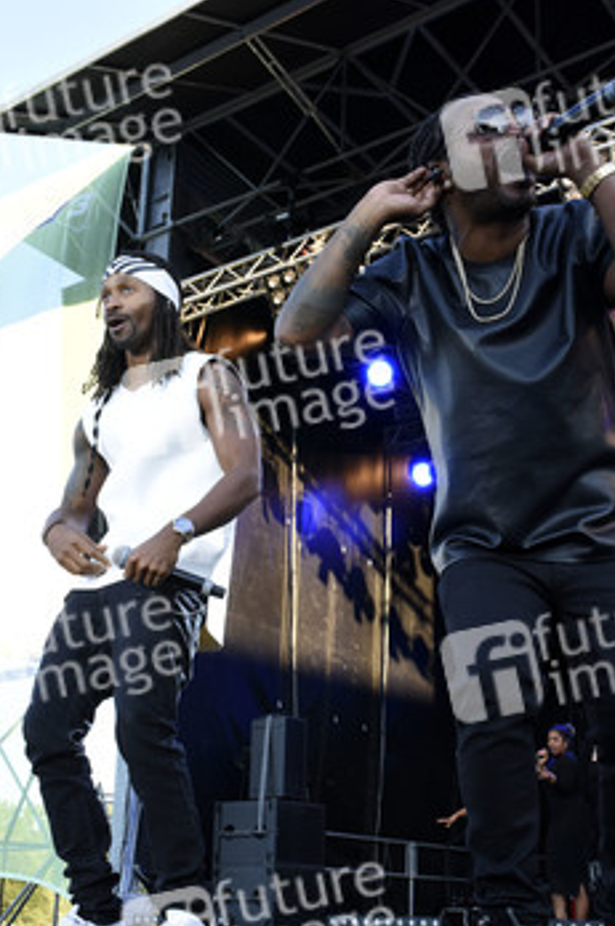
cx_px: 335
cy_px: 527
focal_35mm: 47
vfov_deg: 42.2
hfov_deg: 28.8
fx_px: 1197
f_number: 10
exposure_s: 1/125
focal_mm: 27
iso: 900
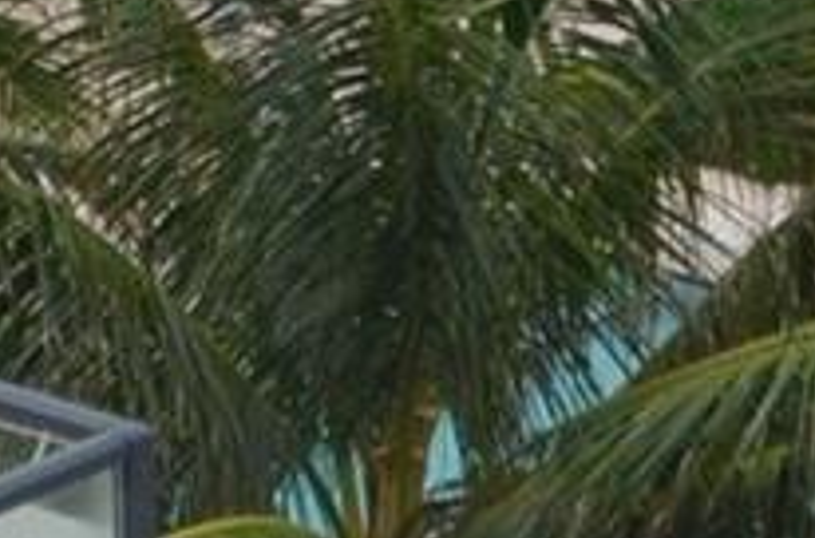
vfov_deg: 2.1
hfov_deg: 3.2
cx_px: 866
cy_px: -1260
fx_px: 14465
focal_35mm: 641
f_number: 7.1
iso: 200
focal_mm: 55
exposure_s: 1/200
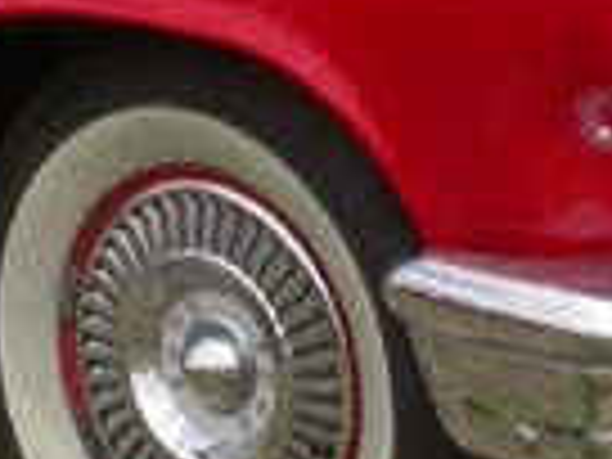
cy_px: -76
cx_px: 40
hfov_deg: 8.8
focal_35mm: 224
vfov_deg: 6.6
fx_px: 3960
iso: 100
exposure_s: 1/280
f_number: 7.5
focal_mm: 7.85
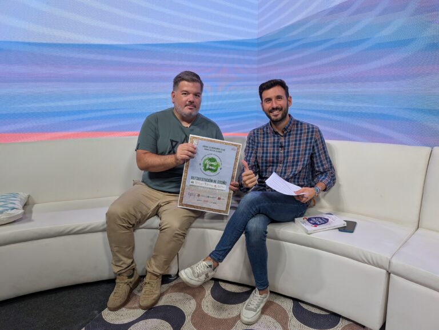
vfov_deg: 56.9
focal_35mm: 24
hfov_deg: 71.5
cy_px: 165
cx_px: 220
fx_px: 305
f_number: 1.68
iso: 700
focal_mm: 6.9
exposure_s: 1/732
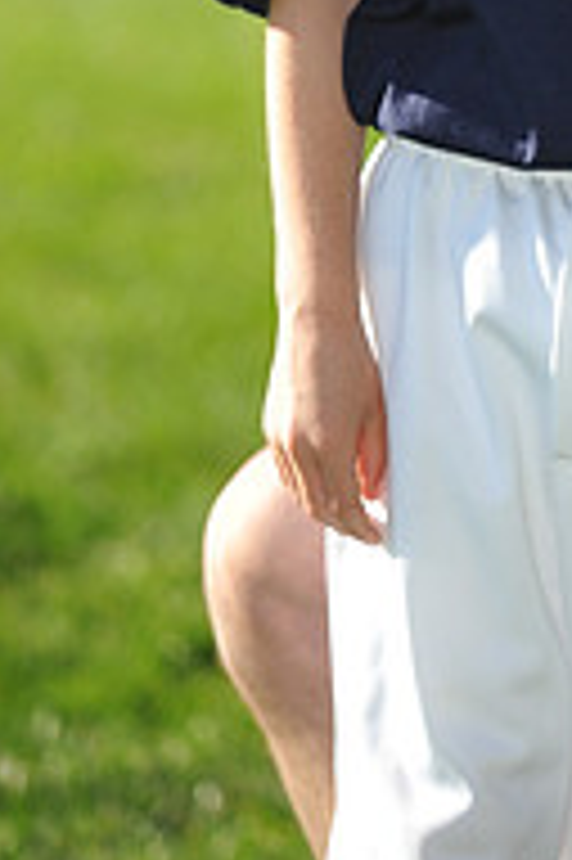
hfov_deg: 3.3
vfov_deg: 5.0
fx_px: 9765
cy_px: -369
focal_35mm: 409
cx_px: 815
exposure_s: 1/1250
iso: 200
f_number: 4
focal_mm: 135
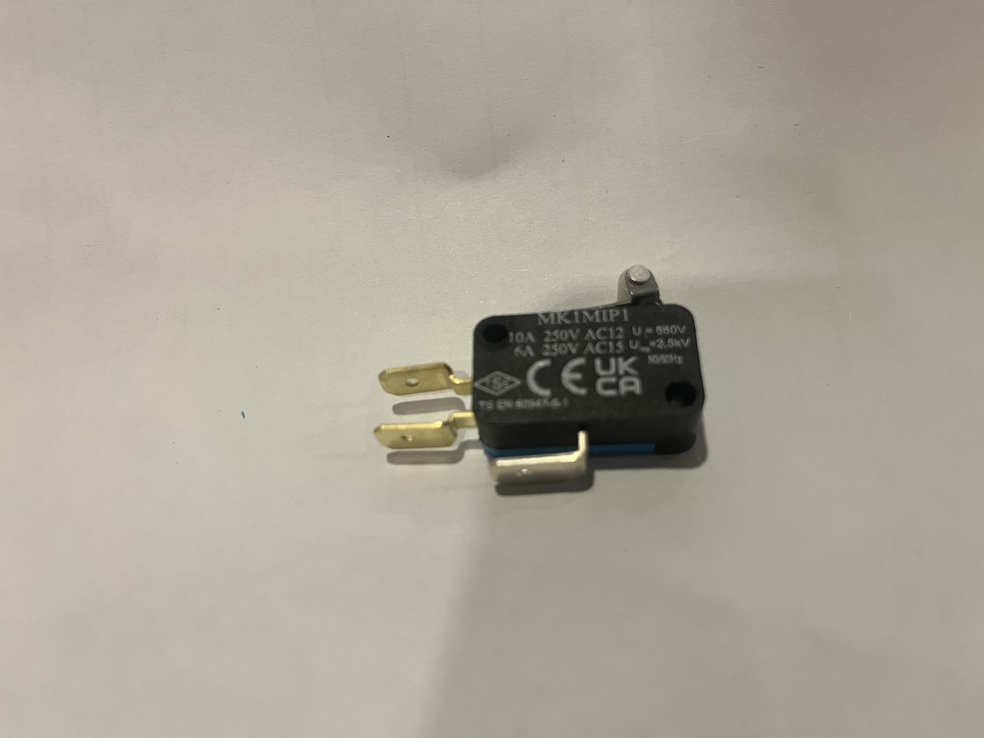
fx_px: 739
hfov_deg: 67.3
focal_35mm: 26
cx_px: 492
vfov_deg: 53.1
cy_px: 369
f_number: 1.6
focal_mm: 5.1
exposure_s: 1/50
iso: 320
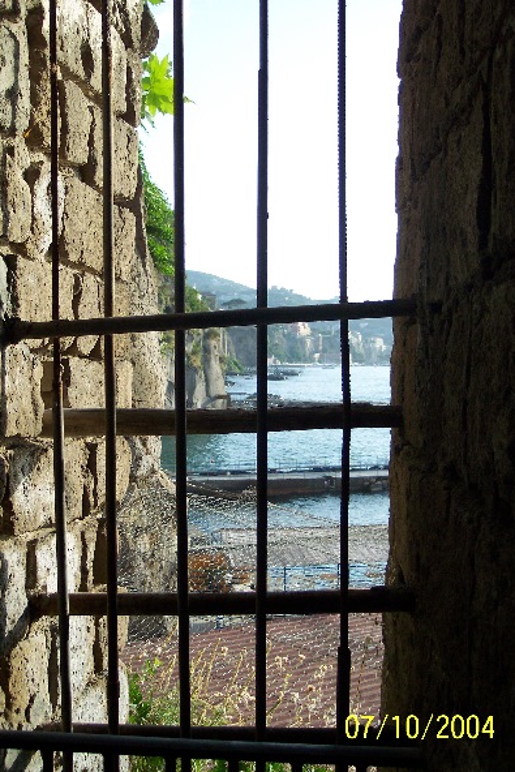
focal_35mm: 40
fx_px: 858
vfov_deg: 48.4
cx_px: 264
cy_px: 387
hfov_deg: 33.4
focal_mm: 8
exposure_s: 1/700
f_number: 2.8
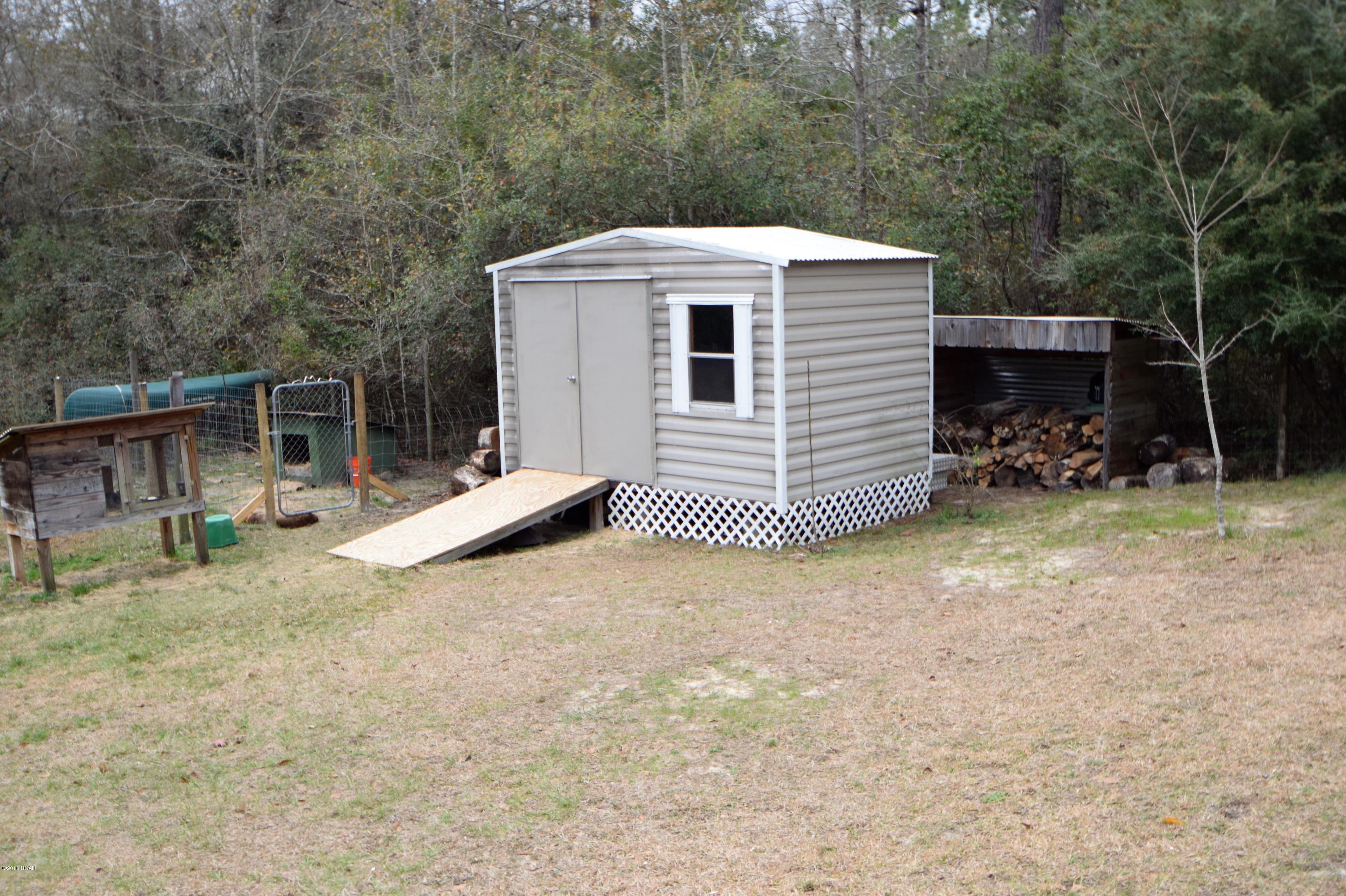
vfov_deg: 36.9
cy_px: 448
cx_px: 673
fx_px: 1346
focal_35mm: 36
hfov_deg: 53.1
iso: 720
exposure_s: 1/250
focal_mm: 24
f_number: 5.6
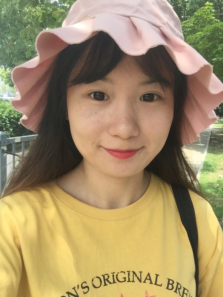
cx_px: 112
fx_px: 266
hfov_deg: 45.4
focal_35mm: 31
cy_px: 148
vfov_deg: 58.4
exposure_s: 1/337
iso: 32
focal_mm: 2.65
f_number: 2.2
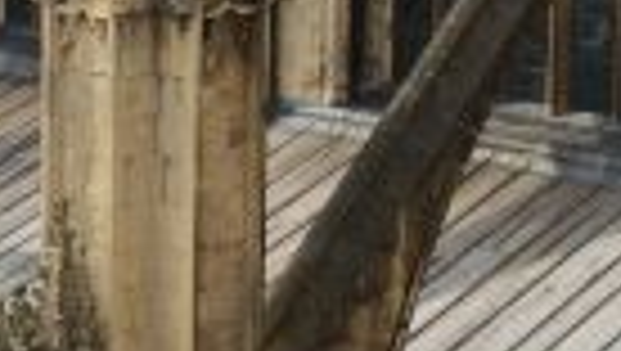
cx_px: 389
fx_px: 2440
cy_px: -200
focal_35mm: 148
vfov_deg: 8.0
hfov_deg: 14.5
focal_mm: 4.12
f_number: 2.2
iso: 32
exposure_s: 1/1709
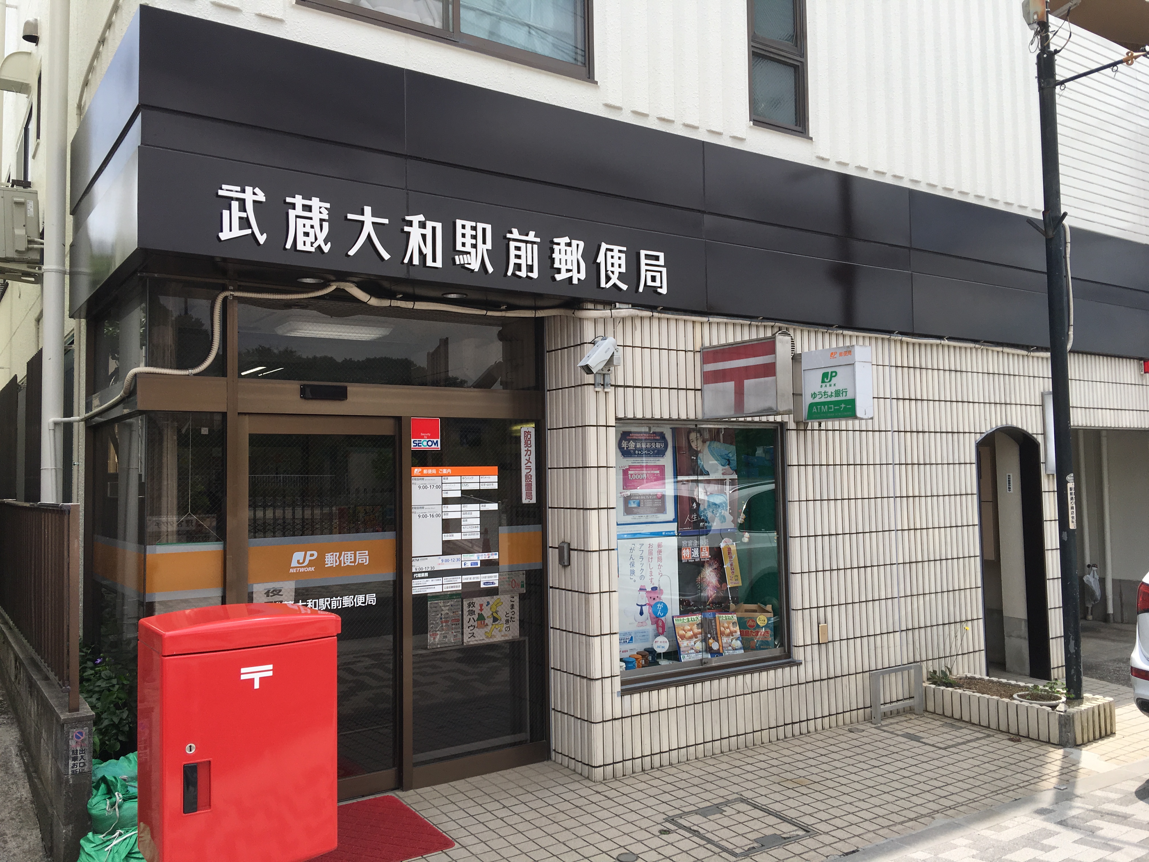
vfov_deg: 48.2
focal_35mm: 29
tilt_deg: +3.5
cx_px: 574
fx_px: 963
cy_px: 431
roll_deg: +0.4
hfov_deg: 61.7
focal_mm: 4.15
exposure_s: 1/793
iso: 25
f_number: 2.2
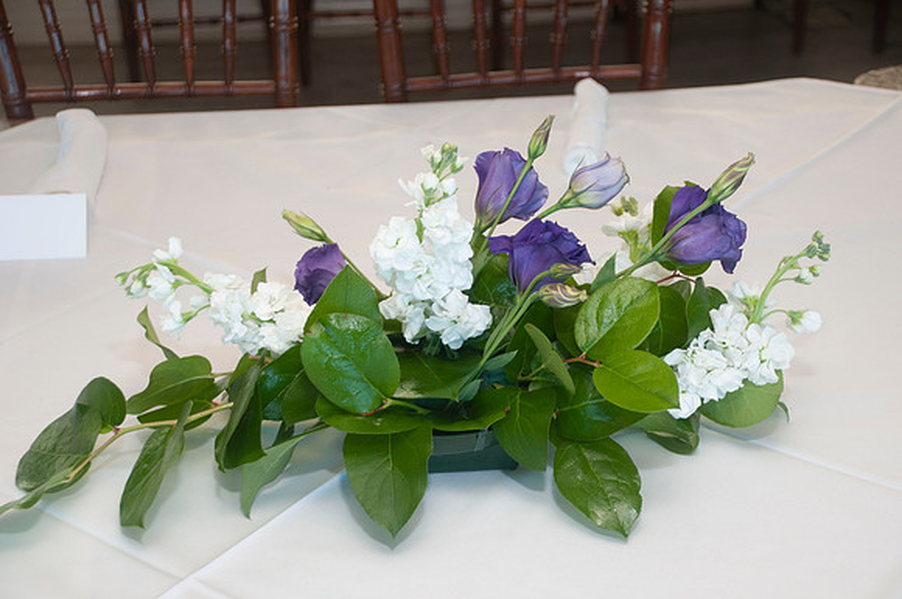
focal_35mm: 66
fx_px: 1651
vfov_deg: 20.6
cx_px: 451
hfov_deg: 30.6
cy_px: 300
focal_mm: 44
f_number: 4.5
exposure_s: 1/60
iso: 100
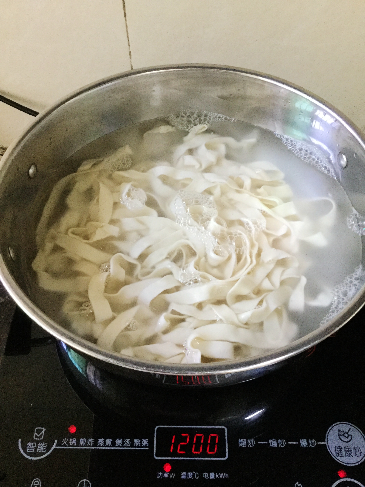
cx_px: 182
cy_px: 244
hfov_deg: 45.4
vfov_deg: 58.4
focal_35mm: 31
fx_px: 436
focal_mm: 3.3
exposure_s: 1/25
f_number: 2.4
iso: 200
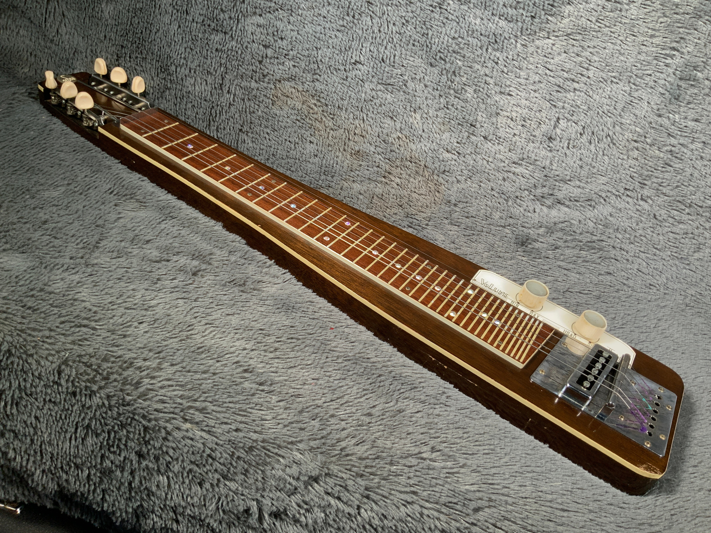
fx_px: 596
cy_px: 266
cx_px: 356
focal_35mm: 29
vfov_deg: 48.2
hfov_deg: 61.7
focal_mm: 3
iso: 50
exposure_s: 1/104
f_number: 1.8
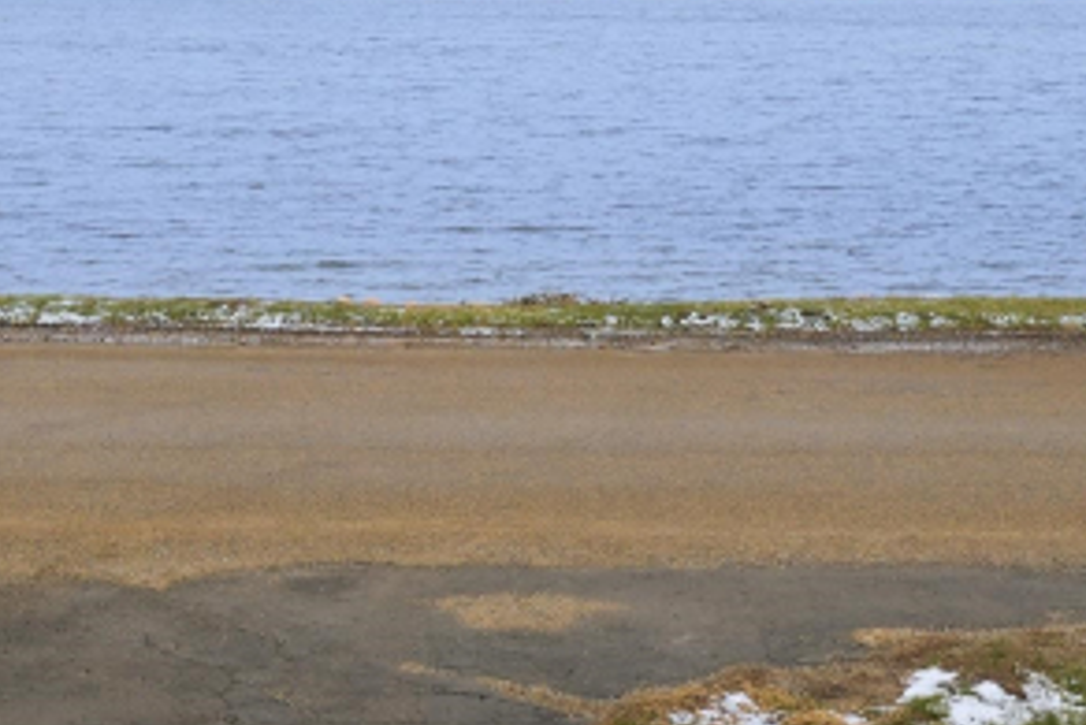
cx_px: 424
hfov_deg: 26.2
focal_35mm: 77
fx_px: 2324
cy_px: -48
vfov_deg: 17.2
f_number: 4
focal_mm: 20
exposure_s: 1/800
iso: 100
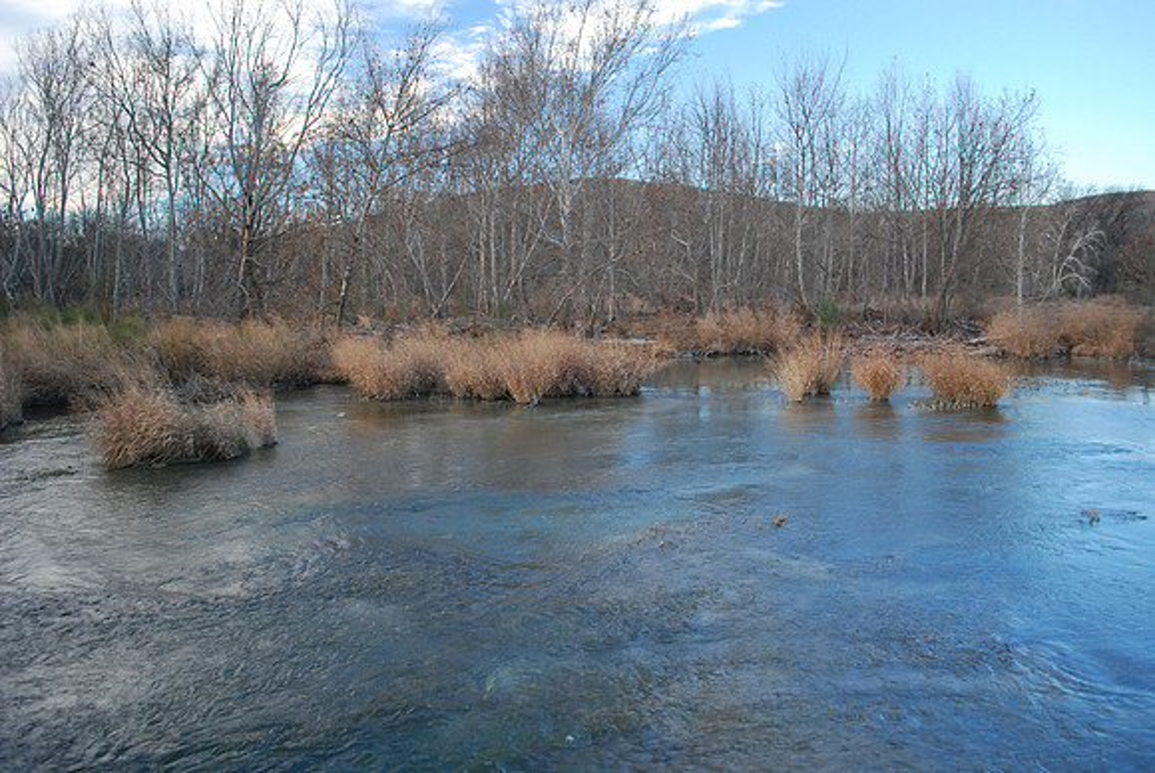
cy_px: 386
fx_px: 867
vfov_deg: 48.0
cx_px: 578
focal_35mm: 27
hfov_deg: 67.3
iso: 720
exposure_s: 1/60
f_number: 3.5
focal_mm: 18
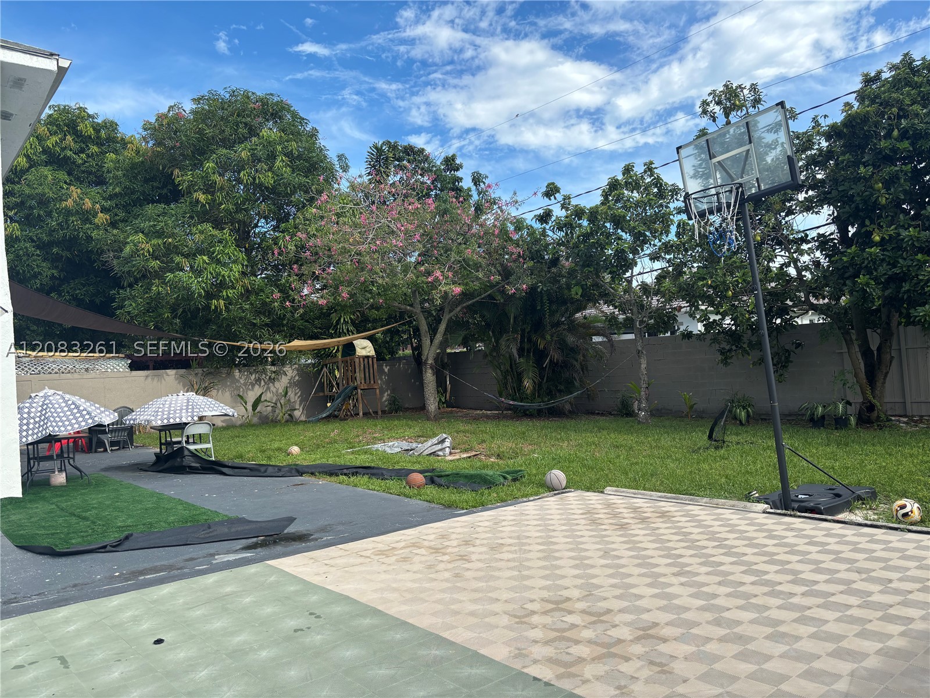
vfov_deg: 53.1
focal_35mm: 26
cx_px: 465
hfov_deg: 67.3
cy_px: 349
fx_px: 699
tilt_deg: -0.8
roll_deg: +2.8
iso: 50
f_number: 1.6
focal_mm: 5.96
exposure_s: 1/1721
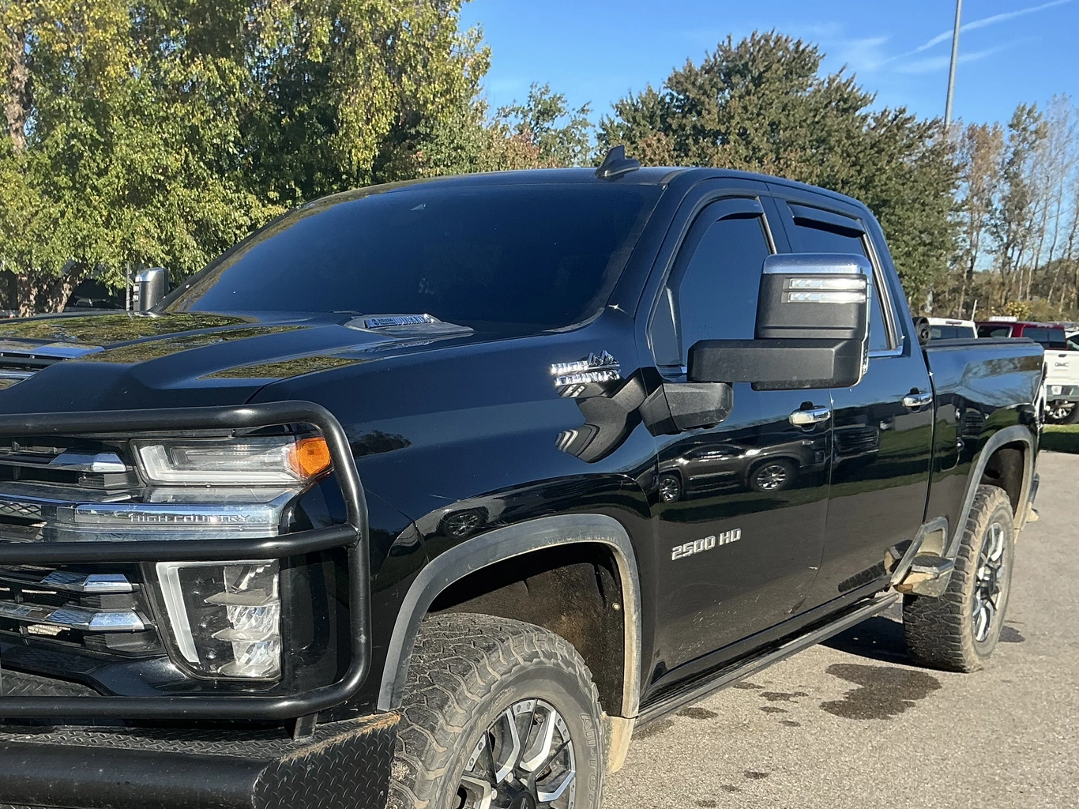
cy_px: 576
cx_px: 345
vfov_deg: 34.6
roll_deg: -2.2
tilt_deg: -12.0
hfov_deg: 45.0
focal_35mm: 41
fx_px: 1278
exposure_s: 1/1076
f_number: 1.8
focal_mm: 3
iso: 25
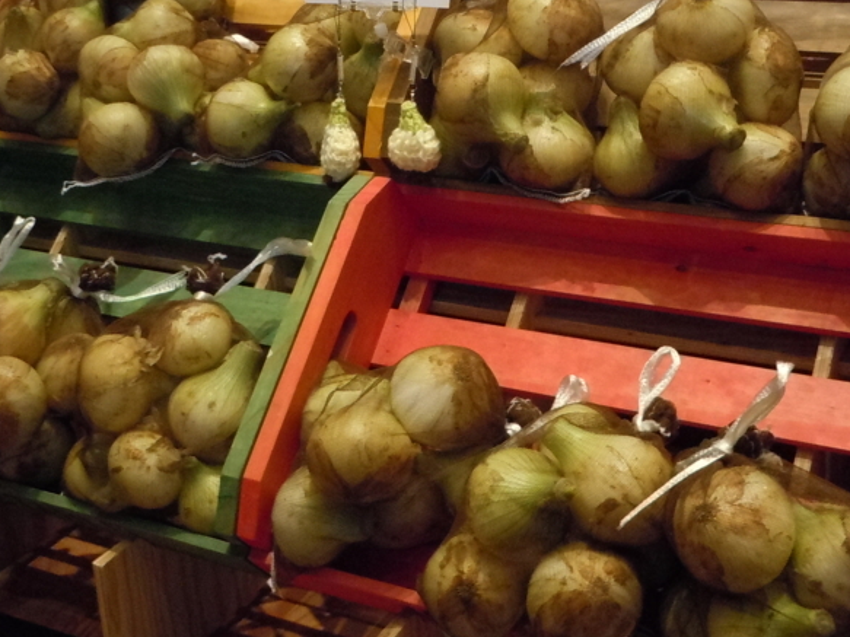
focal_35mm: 58
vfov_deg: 24.7
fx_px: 1424
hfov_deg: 33.2
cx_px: 401
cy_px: 103
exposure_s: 1/125
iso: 640
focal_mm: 5.9
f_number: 4
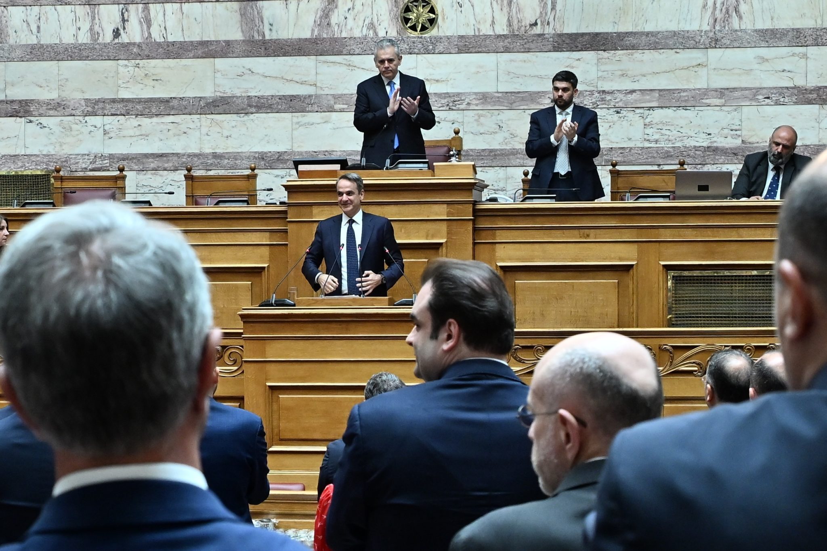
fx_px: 1194
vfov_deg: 26.0
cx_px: 414
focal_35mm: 52
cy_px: 276
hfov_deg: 38.2
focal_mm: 35
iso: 2000
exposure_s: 1/250
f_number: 5.6
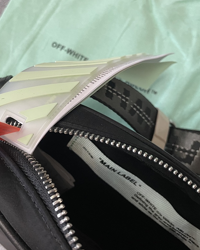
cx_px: 82
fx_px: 252
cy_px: 125
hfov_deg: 43.2
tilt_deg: -85.0
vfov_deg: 52.8
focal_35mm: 34
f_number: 1.6
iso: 250
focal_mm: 4.2
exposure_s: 1/50
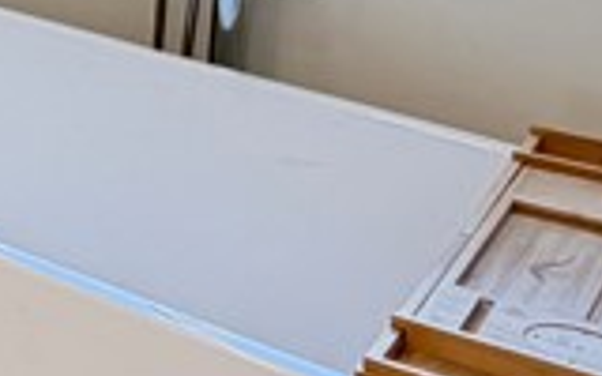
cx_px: -628
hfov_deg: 16.3
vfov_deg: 12.4
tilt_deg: -7.6
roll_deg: +0.0
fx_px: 1559
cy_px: -327
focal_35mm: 95
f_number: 2.2
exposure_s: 1/120
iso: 200
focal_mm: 2.22
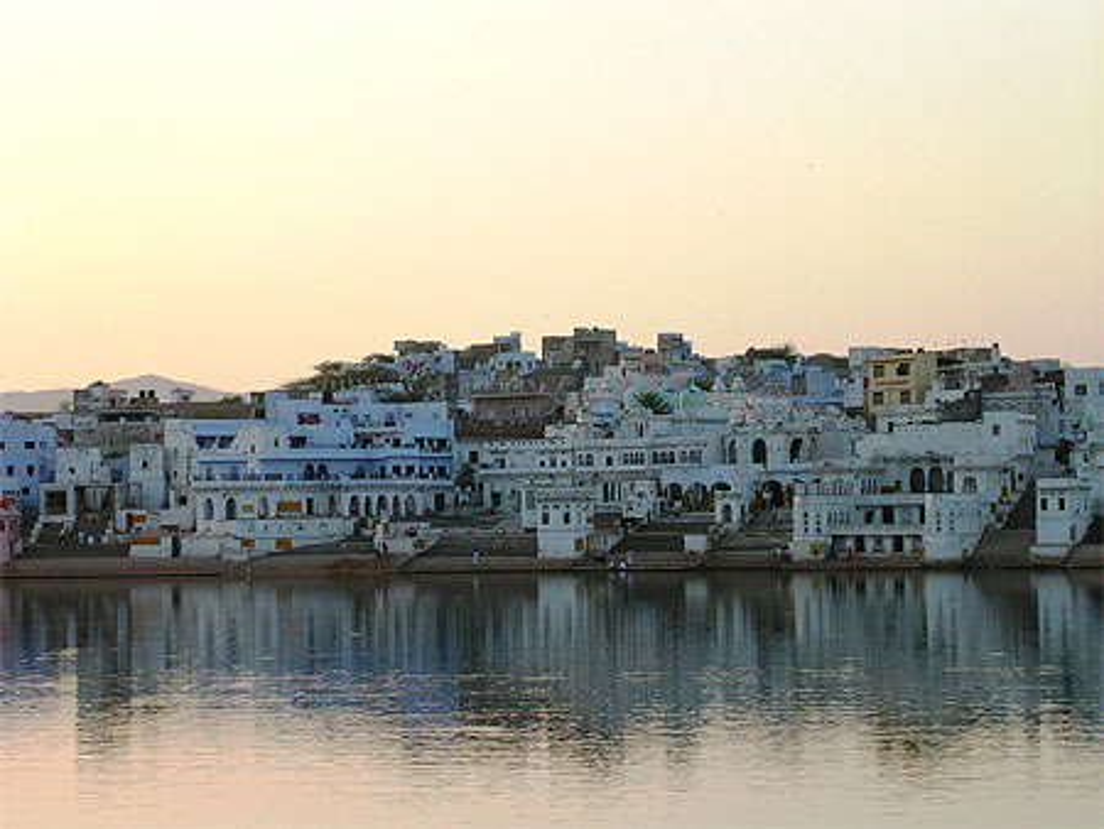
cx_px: 552
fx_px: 3542
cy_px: 414
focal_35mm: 111
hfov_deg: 17.7
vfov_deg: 13.4
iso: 141
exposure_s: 1/126
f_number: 4.8
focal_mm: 16.8
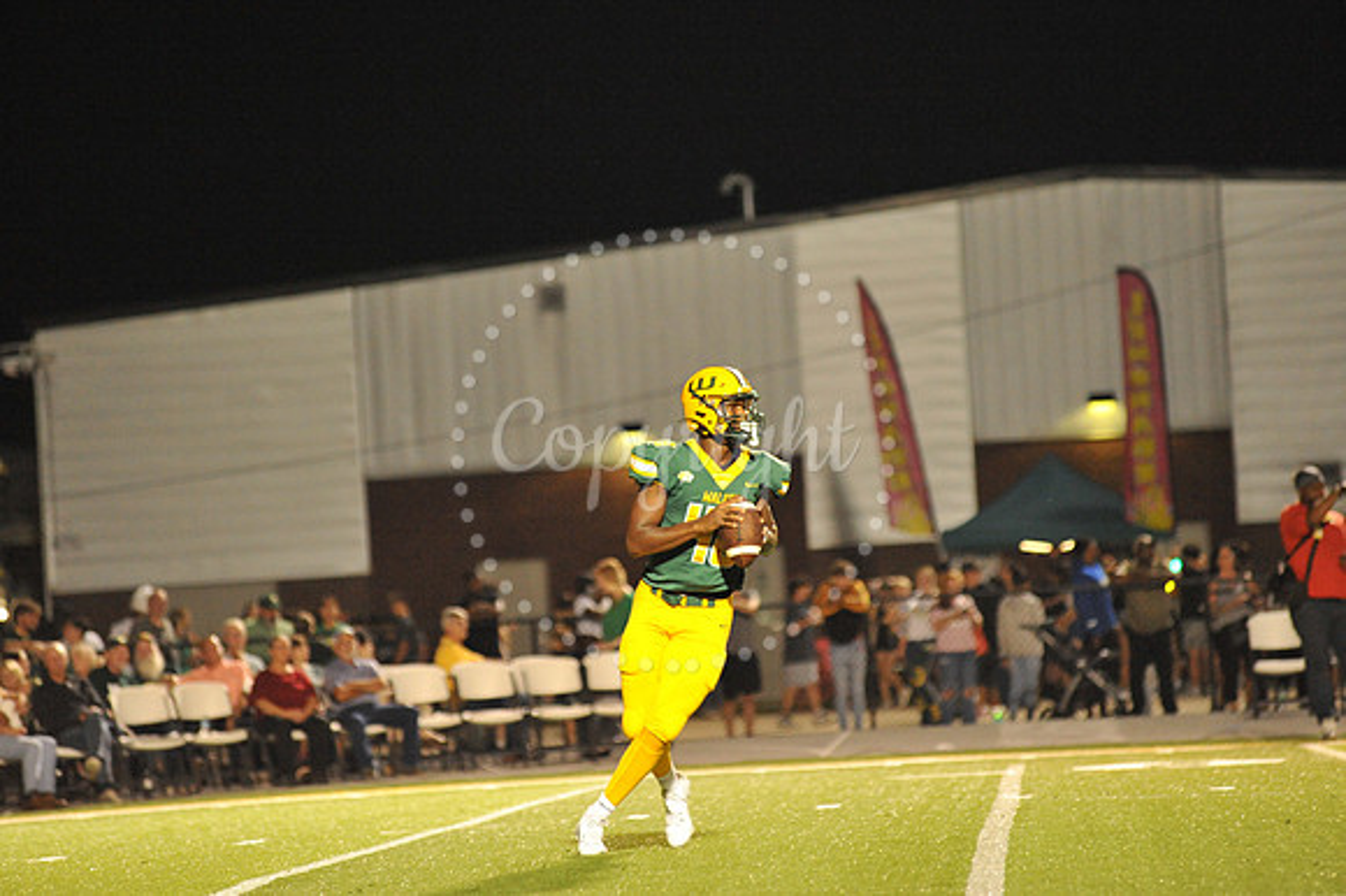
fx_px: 7473
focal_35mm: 200
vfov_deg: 6.9
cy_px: 448
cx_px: 673
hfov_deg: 10.3
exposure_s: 1/320
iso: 6400
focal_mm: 200
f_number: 4
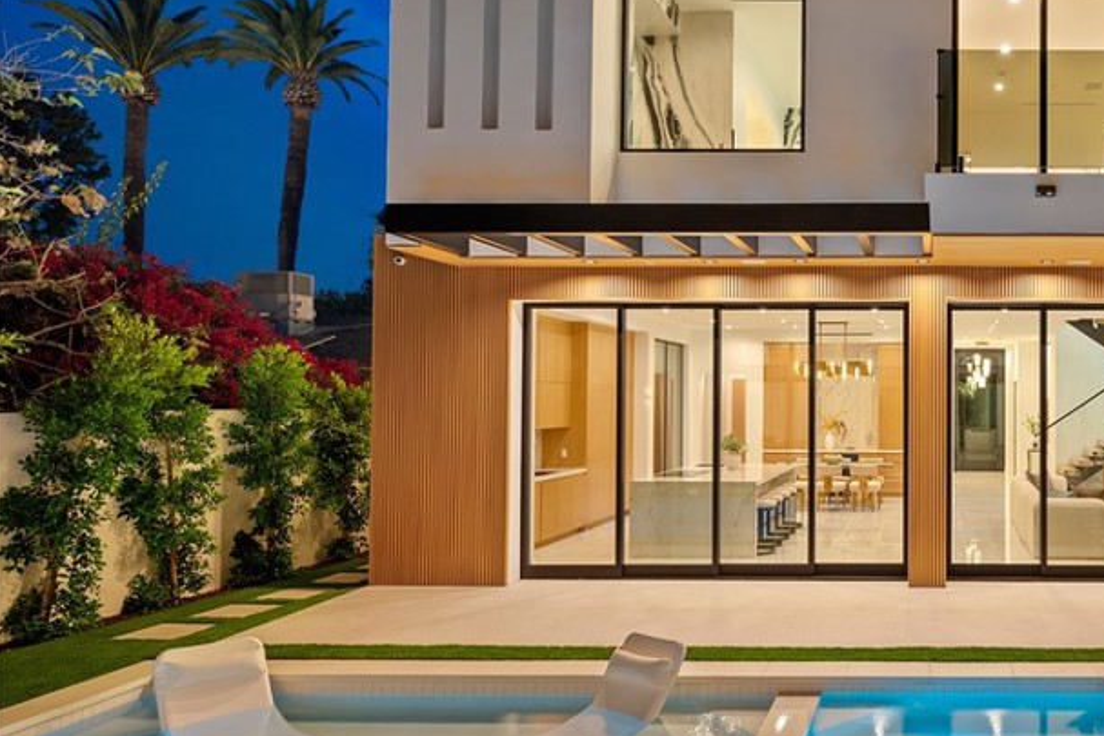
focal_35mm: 28
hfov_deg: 59.0
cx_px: 928
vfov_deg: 46.7
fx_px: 854
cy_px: 377
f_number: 8
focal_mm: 16.5
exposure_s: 5
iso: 100
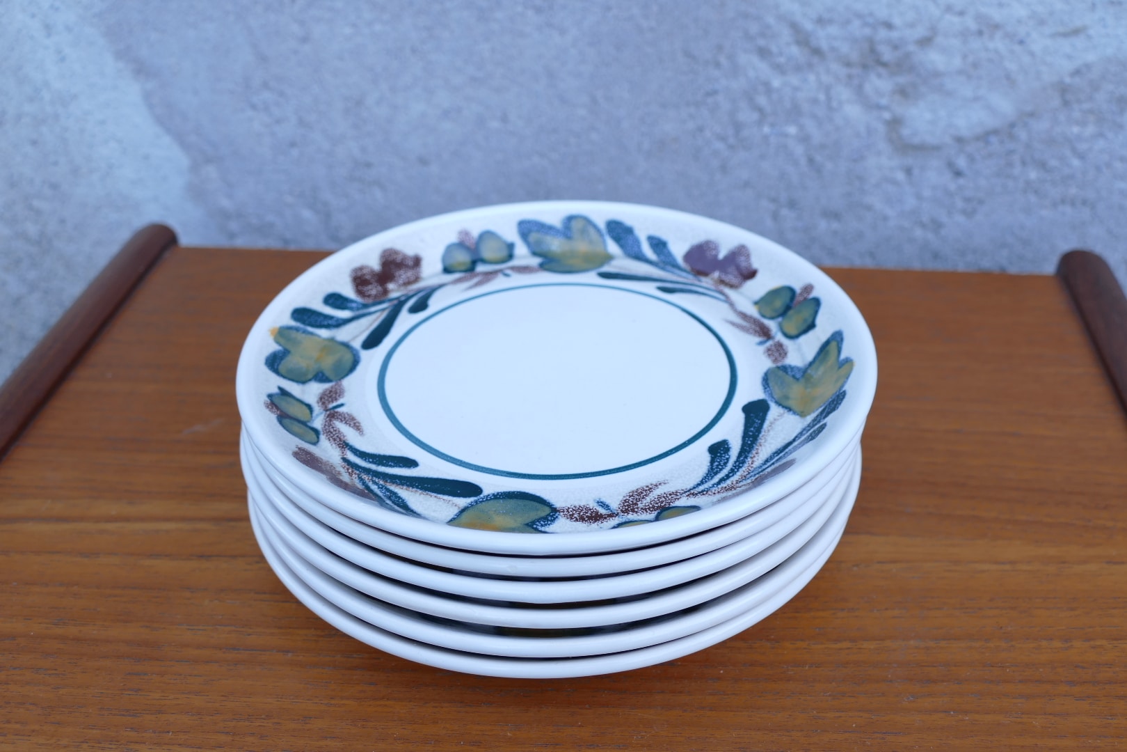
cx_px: 564
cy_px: 376
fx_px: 1221
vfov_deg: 34.2
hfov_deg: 49.6
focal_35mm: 39
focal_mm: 14.24
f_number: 3.1
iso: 125
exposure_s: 1/100
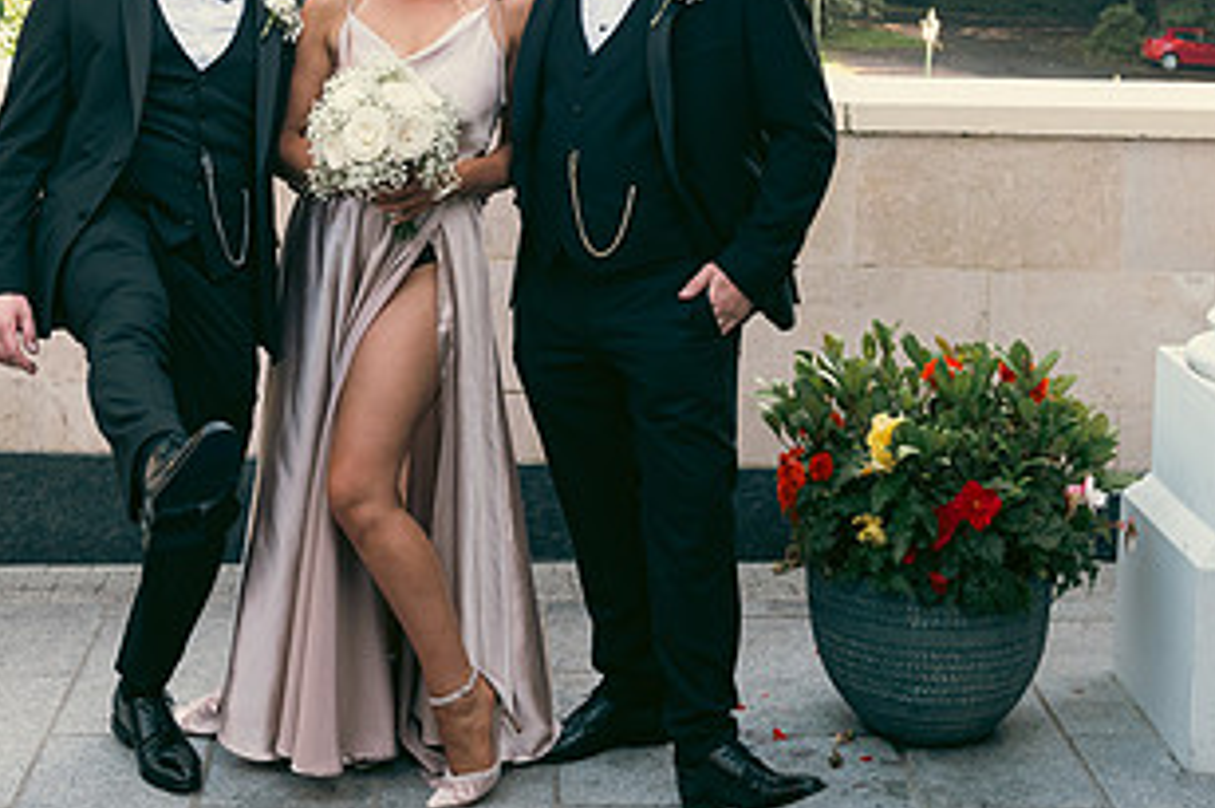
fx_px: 2226
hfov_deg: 30.4
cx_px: 434
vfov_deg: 20.2
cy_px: 73
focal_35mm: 66
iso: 320
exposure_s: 1/160
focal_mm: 35
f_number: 6.3
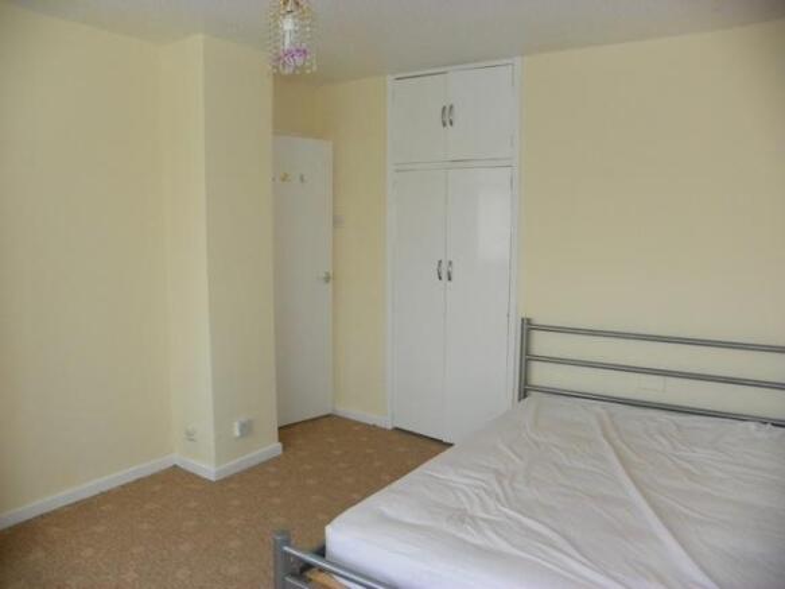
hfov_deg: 67.3
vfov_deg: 53.0
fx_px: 589
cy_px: 294
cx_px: 392
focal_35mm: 26
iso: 200
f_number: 2.8
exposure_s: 1/30
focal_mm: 4.6
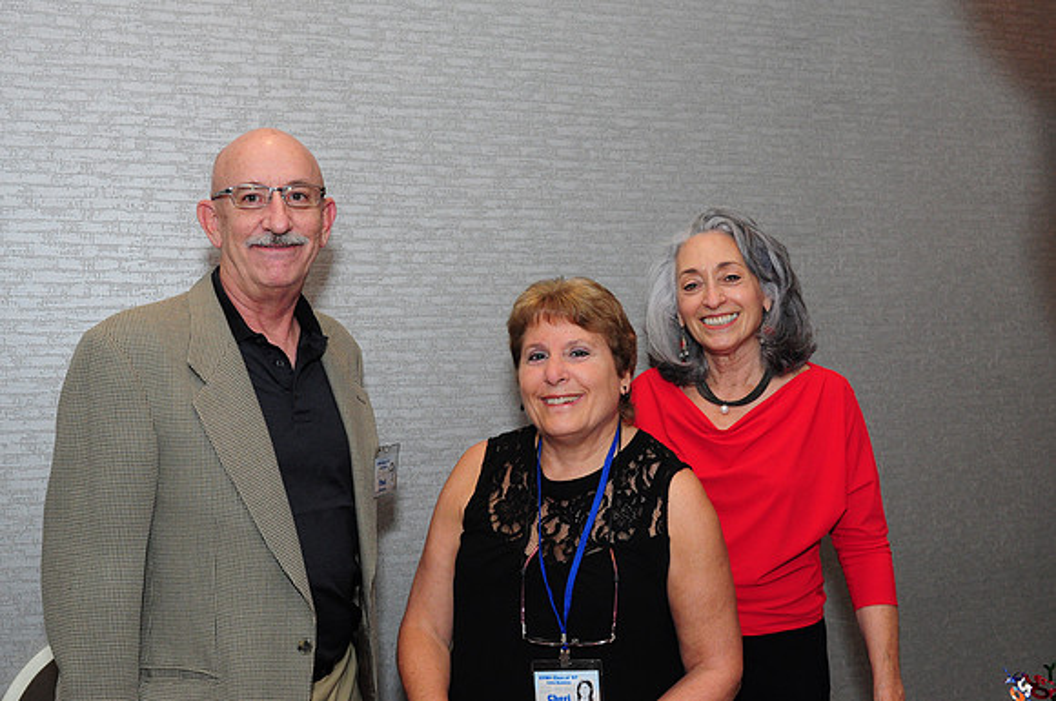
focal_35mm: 40
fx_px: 1186
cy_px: 350
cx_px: 528
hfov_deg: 48.0
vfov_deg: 32.9
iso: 1000
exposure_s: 1/60
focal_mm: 27
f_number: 6.3
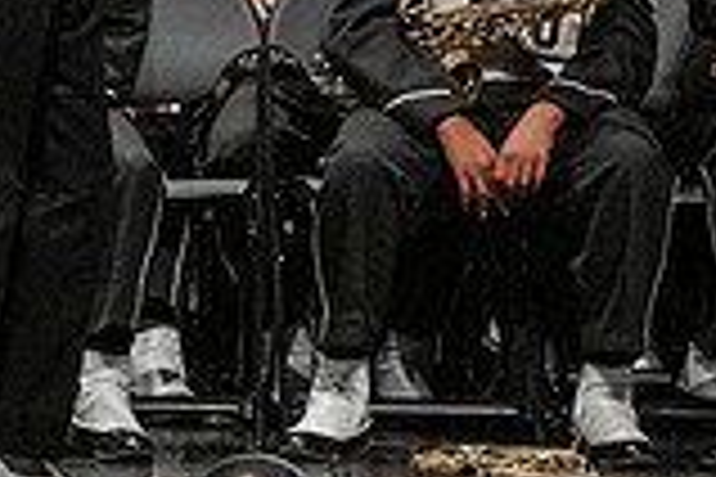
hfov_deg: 2.5
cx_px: -536
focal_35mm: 820
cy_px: -104
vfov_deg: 1.7
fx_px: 16308
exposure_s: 1/500
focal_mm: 150
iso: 4000
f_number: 4
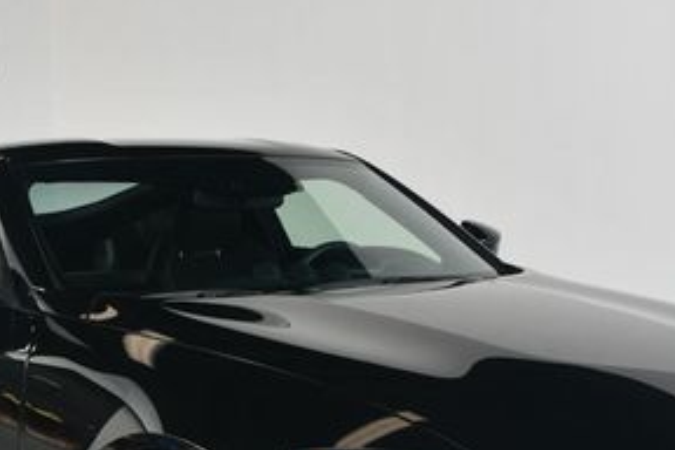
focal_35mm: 80
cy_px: 488
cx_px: 328
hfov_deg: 25.4
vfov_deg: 16.6
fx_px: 1500
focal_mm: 24
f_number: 9
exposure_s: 1/160
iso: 100
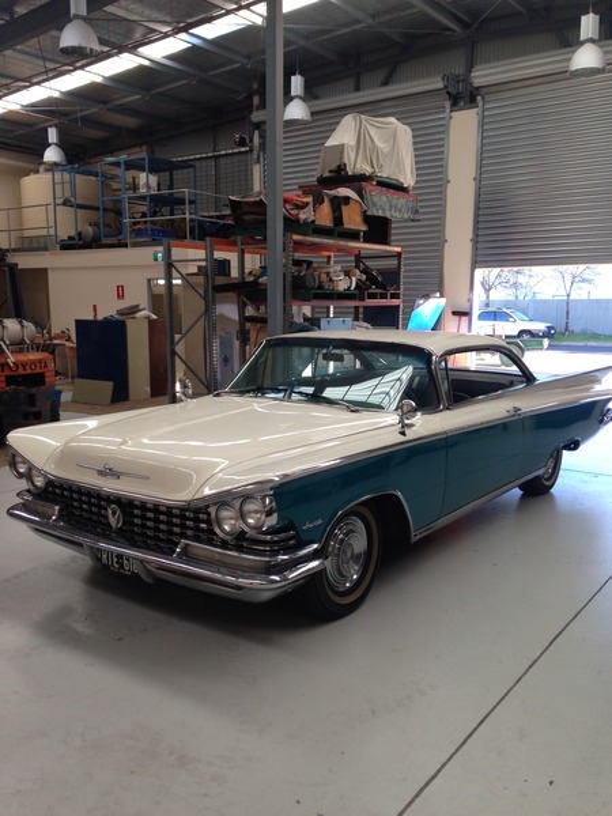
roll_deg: -0.1
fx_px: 778
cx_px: 306
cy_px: 408
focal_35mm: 33
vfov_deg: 55.4
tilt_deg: -10.8
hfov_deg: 42.9
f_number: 2.4
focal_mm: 4.12
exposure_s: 1/120
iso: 80
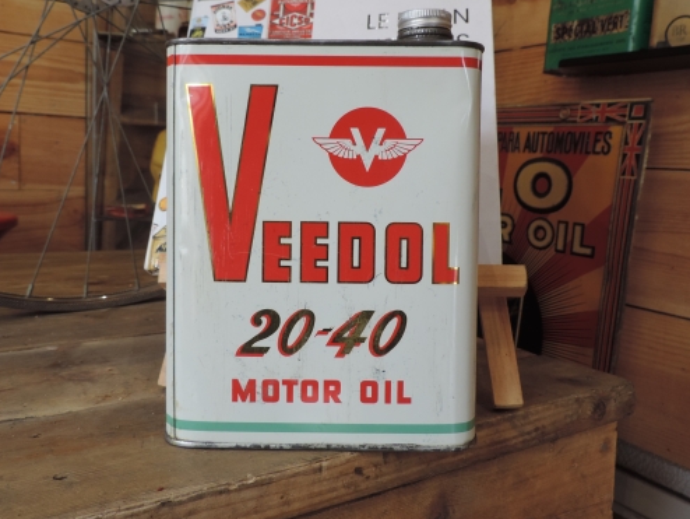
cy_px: 210
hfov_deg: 53.9
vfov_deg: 41.6
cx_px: 321
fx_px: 678
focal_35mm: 34
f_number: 3.1
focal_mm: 4.9
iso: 125
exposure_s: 1/30
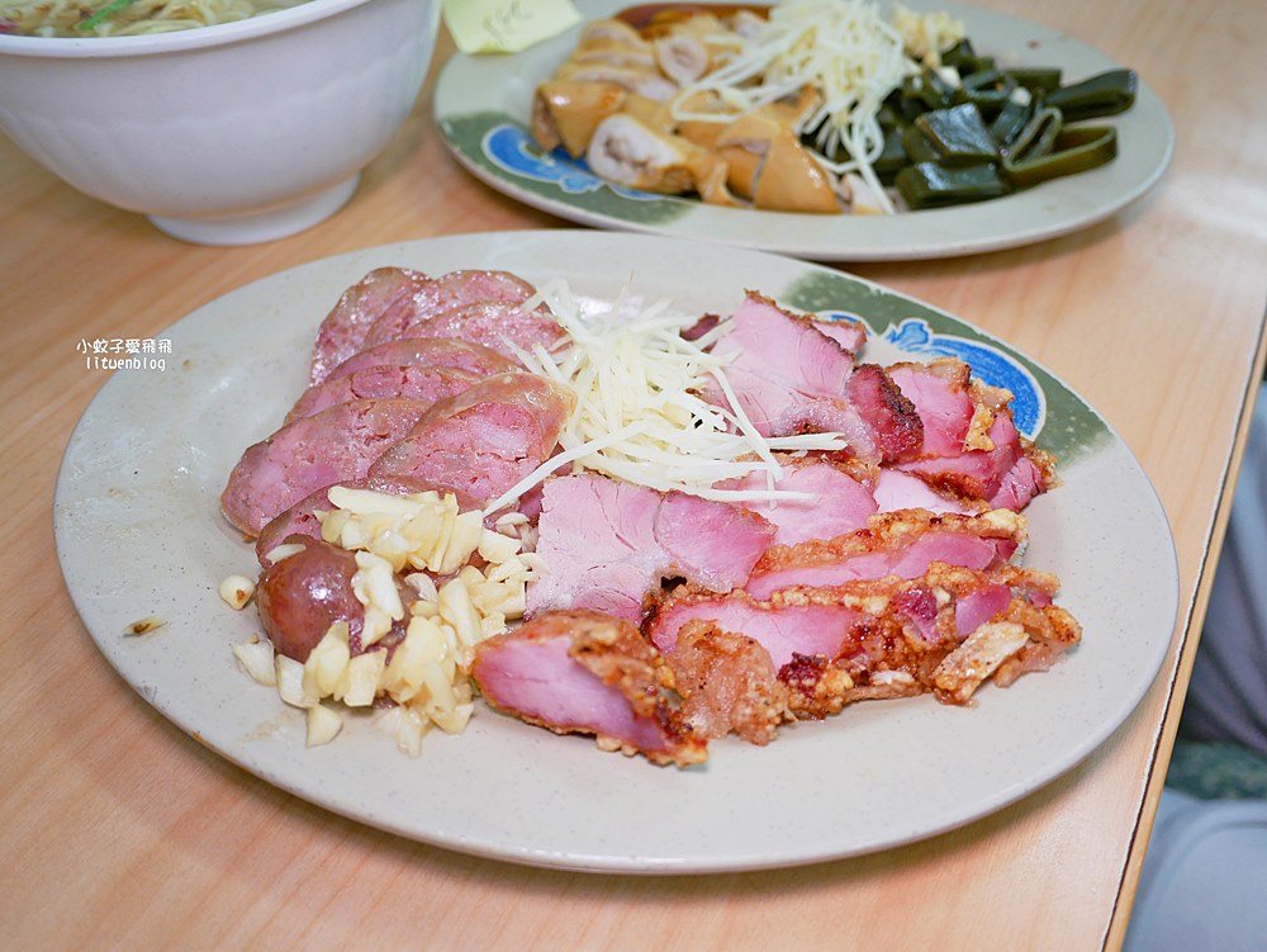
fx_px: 1025
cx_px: 634
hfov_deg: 63.4
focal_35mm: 28
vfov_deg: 49.8
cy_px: 476
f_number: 2.5
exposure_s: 1/80
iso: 200
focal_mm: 14
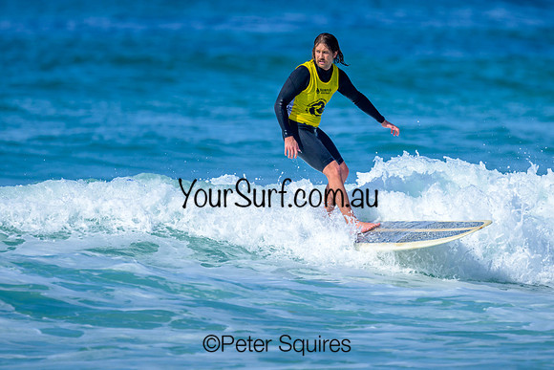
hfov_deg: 1.9
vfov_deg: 1.3
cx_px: 285
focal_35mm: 1100
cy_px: 144
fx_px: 16931
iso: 250
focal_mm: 800
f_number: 6.3
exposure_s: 1/2000
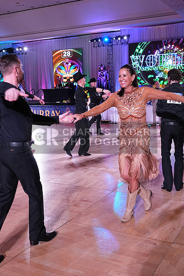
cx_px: 92
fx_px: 299
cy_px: 138
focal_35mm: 39
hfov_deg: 34.2
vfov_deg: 49.5
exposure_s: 1/250
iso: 2500
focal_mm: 26
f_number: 5
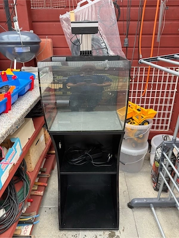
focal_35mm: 24
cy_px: 119
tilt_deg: -25.0
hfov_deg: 56.8
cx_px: 90
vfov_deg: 71.6
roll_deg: -1.2
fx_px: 165
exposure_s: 1/121
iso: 200
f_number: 1.78
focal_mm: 6.76
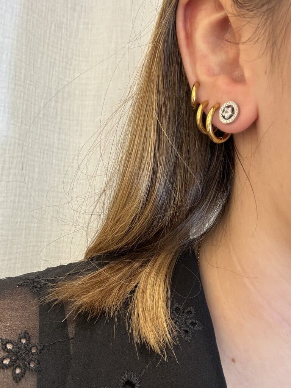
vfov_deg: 60.0
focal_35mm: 30
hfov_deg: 46.8
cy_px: 194
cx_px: 146
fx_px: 336
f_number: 1.9
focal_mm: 2.69
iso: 160
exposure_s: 1/50
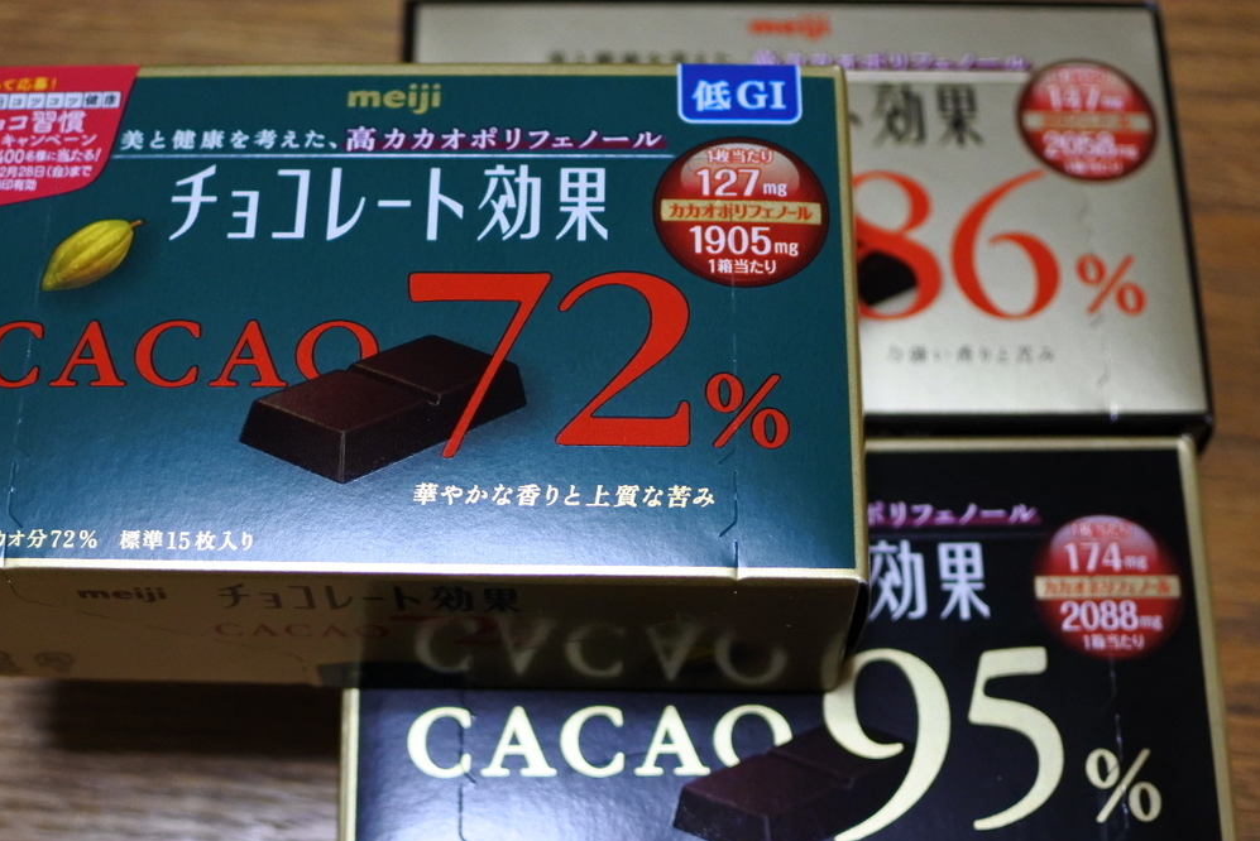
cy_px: 446
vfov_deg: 23.0
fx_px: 2066
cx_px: 535
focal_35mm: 59
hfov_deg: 33.9
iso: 1100
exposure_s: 1/125
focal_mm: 18.5
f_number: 2
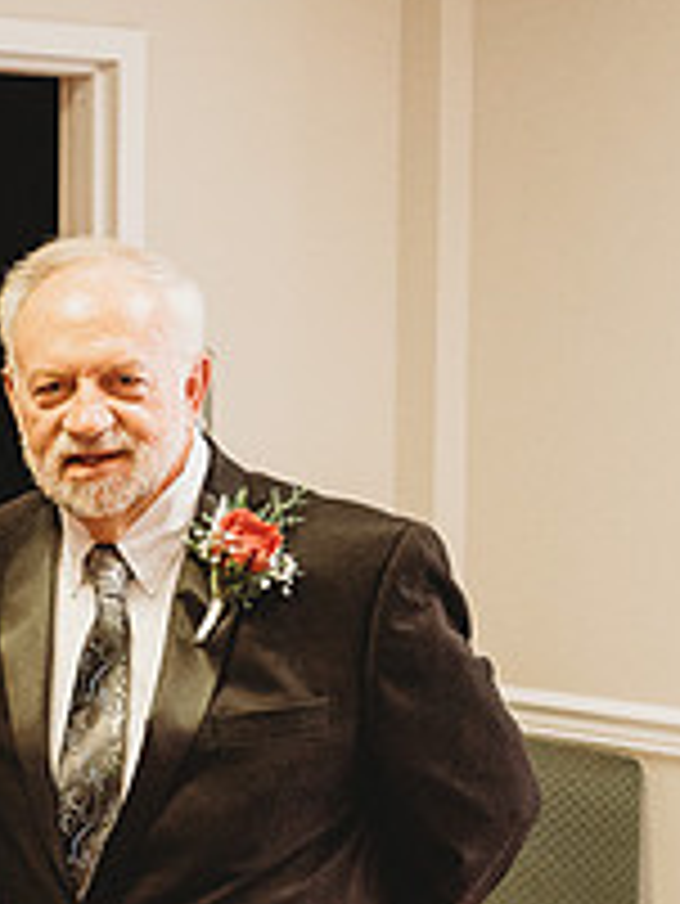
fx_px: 2250
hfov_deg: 15.7
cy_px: 587
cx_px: -369
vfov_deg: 22.7
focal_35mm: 86
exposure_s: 1/200
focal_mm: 31
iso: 4000
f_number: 4
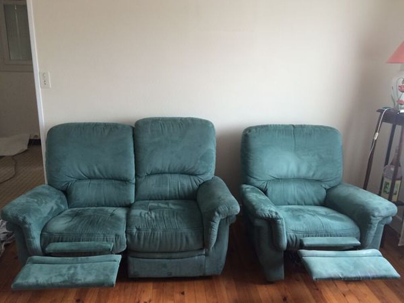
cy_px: 152
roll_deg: -1.5
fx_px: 338
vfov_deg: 48.2
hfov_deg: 61.7
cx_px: 202
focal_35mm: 29
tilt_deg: -16.7
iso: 40
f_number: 2.2
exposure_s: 1/30
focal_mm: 4.15
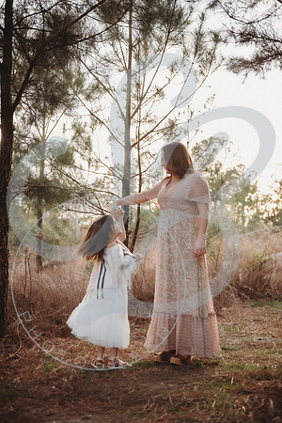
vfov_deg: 43.6
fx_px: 529
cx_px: 141
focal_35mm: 45
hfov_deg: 29.9
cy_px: 212
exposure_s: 1/160
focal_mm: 45
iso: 320
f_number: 2.8
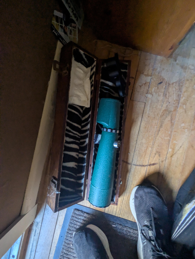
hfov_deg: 78.2
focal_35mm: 16
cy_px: 130
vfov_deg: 94.4
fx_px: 120
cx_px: 98
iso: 352
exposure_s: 1/22.9
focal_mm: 2.35
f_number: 2.2
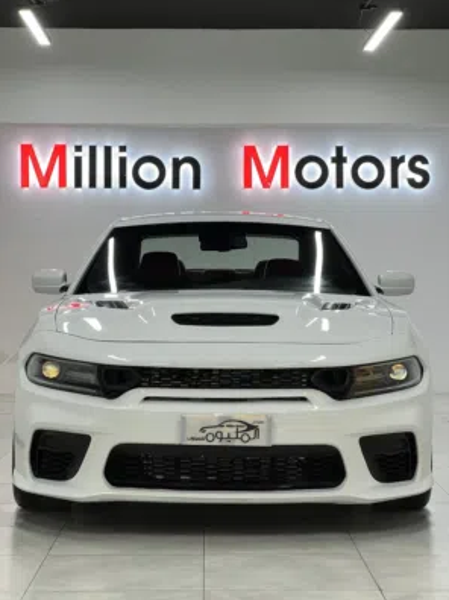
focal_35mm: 78
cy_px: 299
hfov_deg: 18.9
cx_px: 226
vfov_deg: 25.0
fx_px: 1350
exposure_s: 1/60
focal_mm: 9
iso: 250
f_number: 2.8
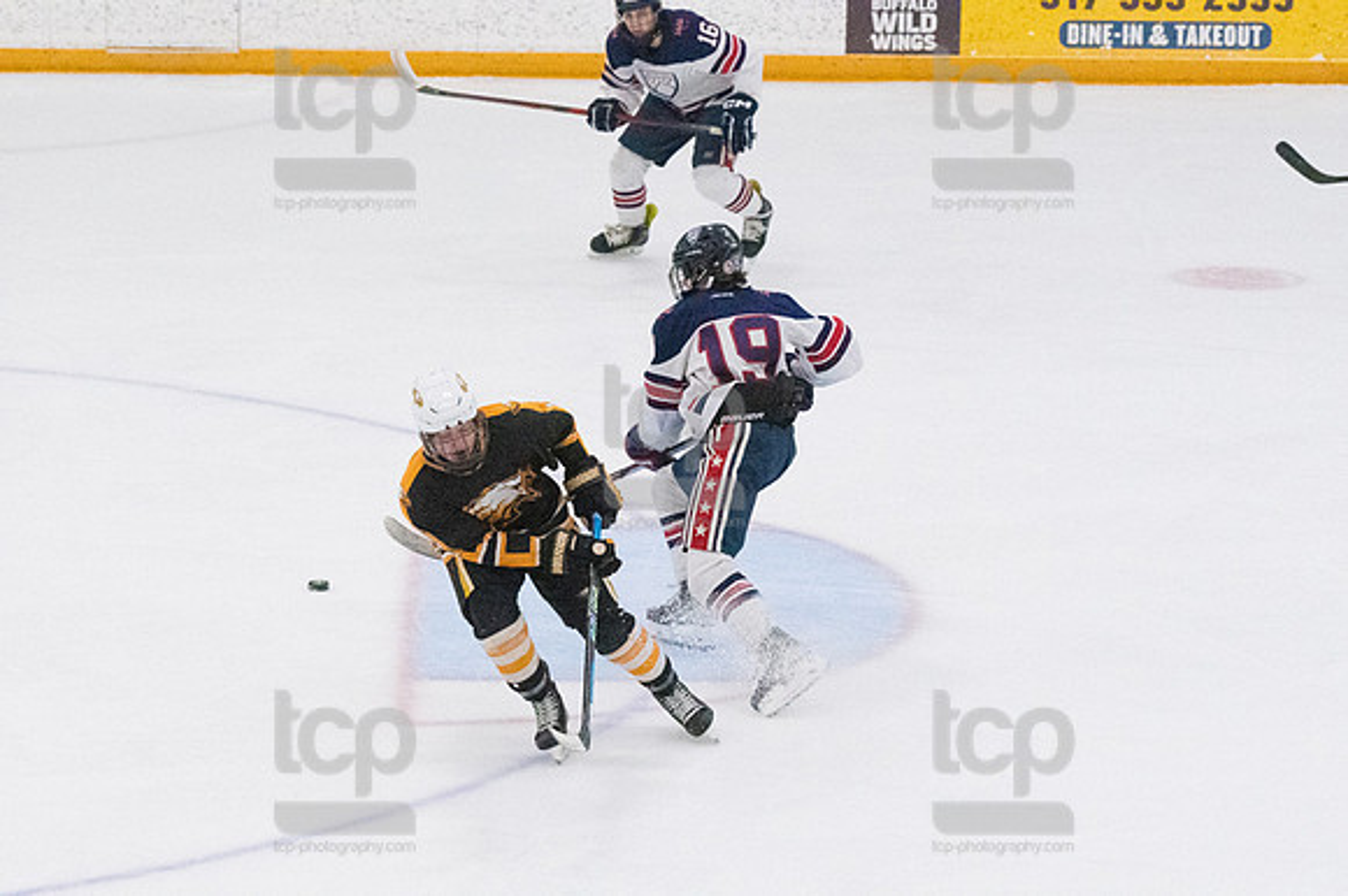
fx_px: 5875
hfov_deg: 13.1
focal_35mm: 157
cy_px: 448
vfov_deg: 8.7
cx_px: 674
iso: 8000
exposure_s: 1/1600
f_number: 5
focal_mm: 105
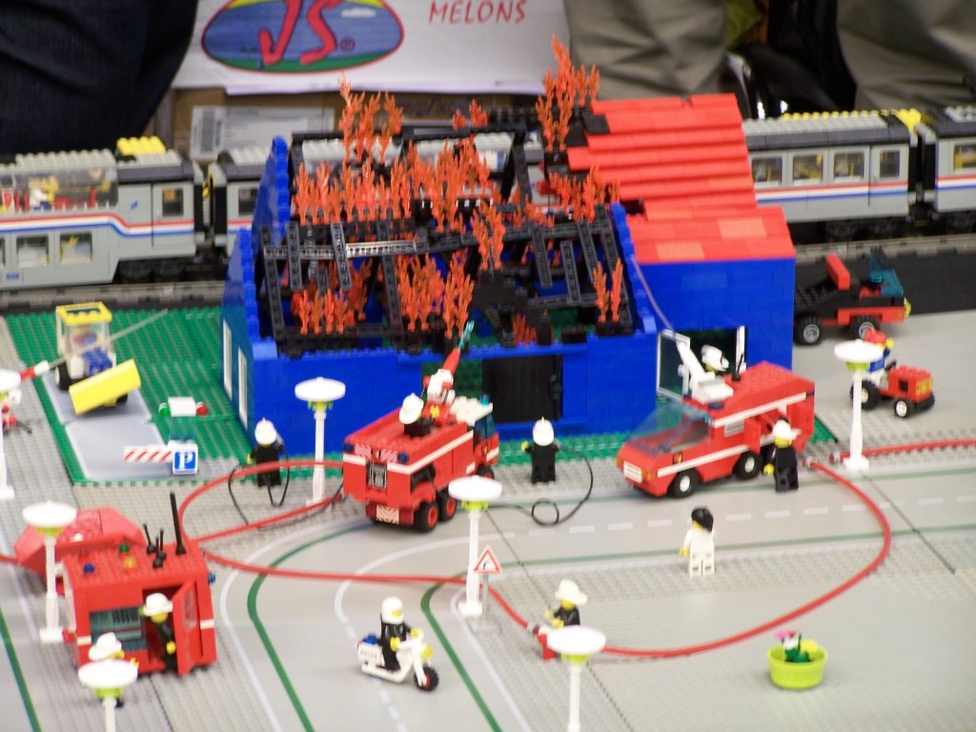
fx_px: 4765
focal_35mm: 169
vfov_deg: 8.8
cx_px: 488
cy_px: 366
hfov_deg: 11.7
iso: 80
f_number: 3.2
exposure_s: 1/2
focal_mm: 28
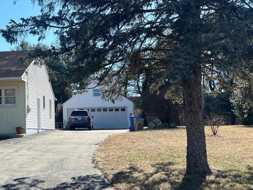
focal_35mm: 55
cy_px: 103
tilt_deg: +4.0
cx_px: 29
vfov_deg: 26.6
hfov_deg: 33.3
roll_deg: +0.7
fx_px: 402
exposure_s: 1/2994
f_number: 1.5
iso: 50
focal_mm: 5.7
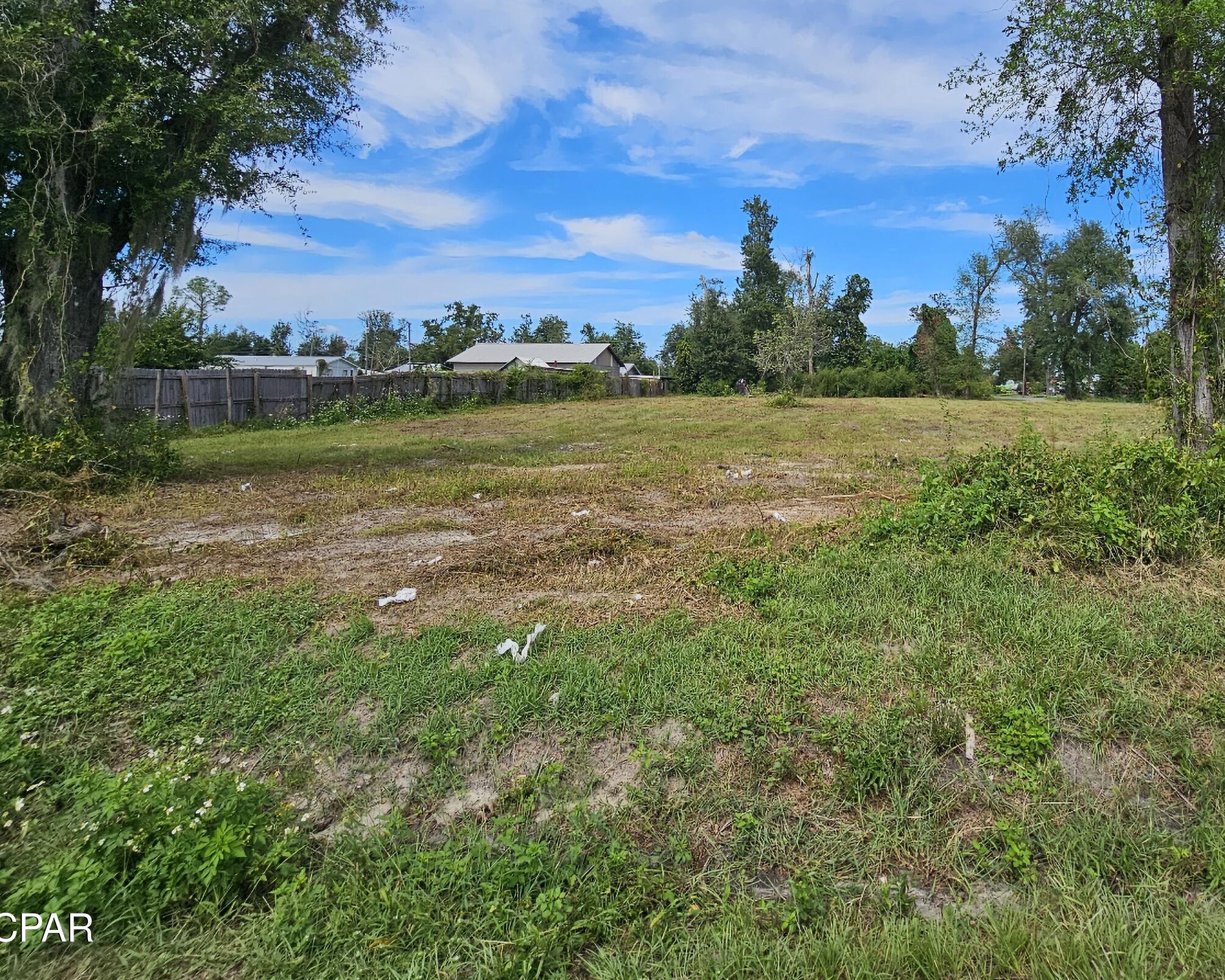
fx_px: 689
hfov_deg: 81.4
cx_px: 779
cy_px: 303
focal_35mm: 19
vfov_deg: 68.2
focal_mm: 2.2
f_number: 2.2
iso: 50
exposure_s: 1/3333
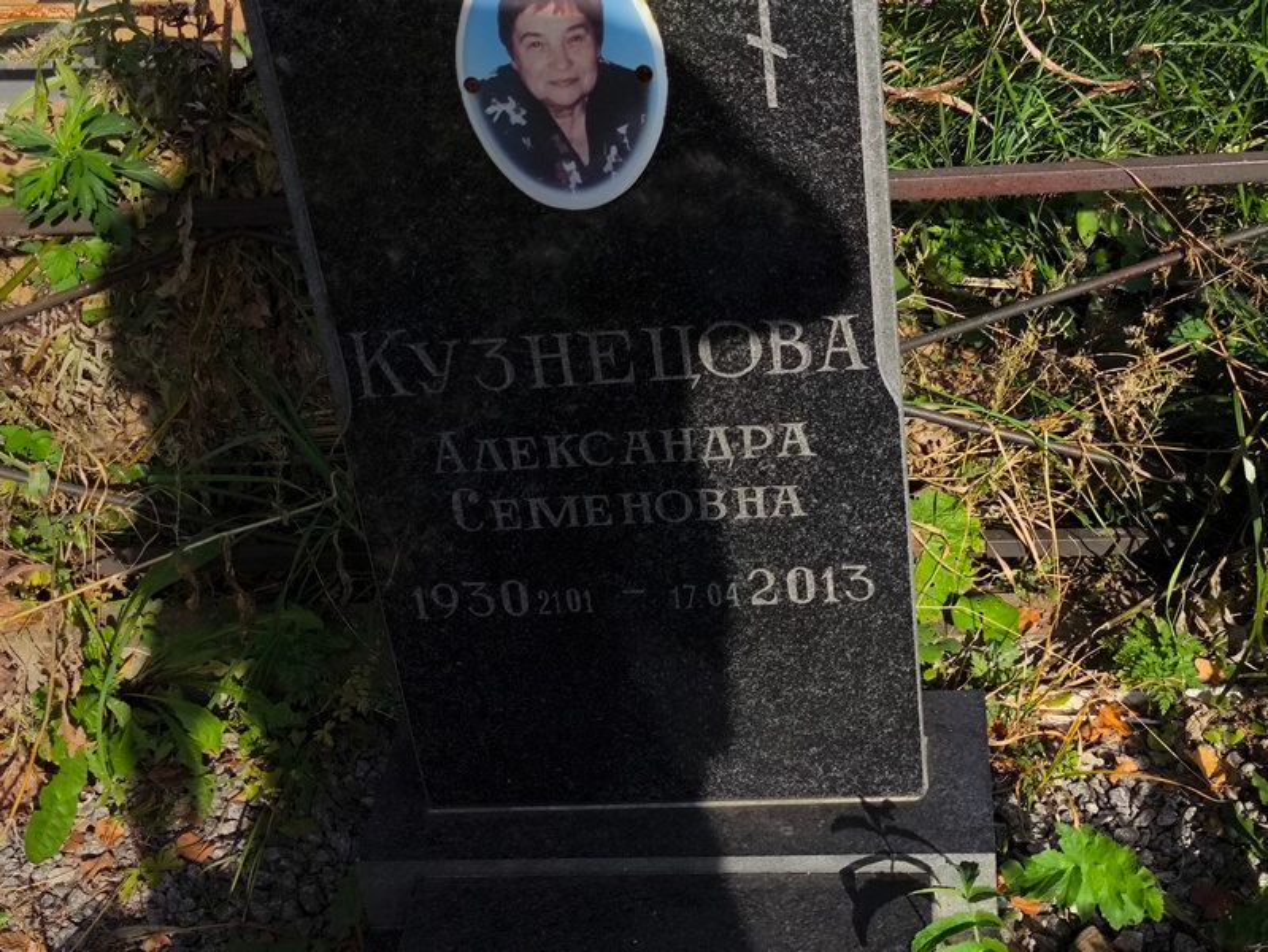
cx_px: 634
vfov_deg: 29.1
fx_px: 1832
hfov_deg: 38.2
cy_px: 476
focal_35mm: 50
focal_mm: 4.71
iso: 50
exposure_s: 1/2093
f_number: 1.7
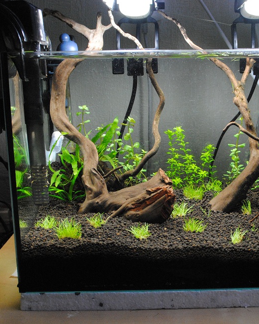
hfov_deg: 29.3
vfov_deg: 36.6
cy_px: 161
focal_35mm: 51
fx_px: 488
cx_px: 193
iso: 1000
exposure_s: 1/20
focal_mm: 24
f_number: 7.1
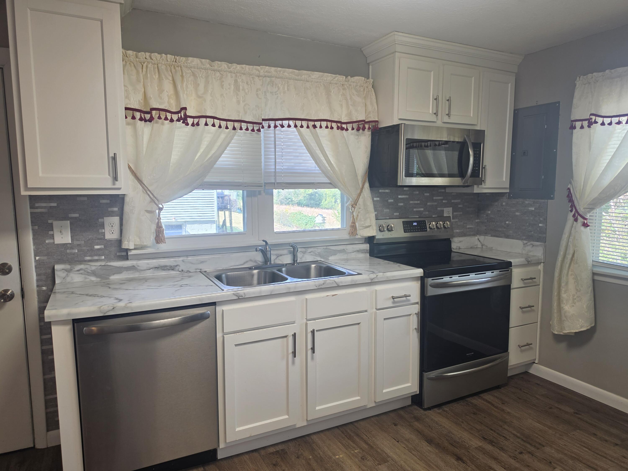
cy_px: 236
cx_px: 314
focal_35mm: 23
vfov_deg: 58.9
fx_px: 417
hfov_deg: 73.9
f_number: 1.4
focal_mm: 6.5
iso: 40
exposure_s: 1/120
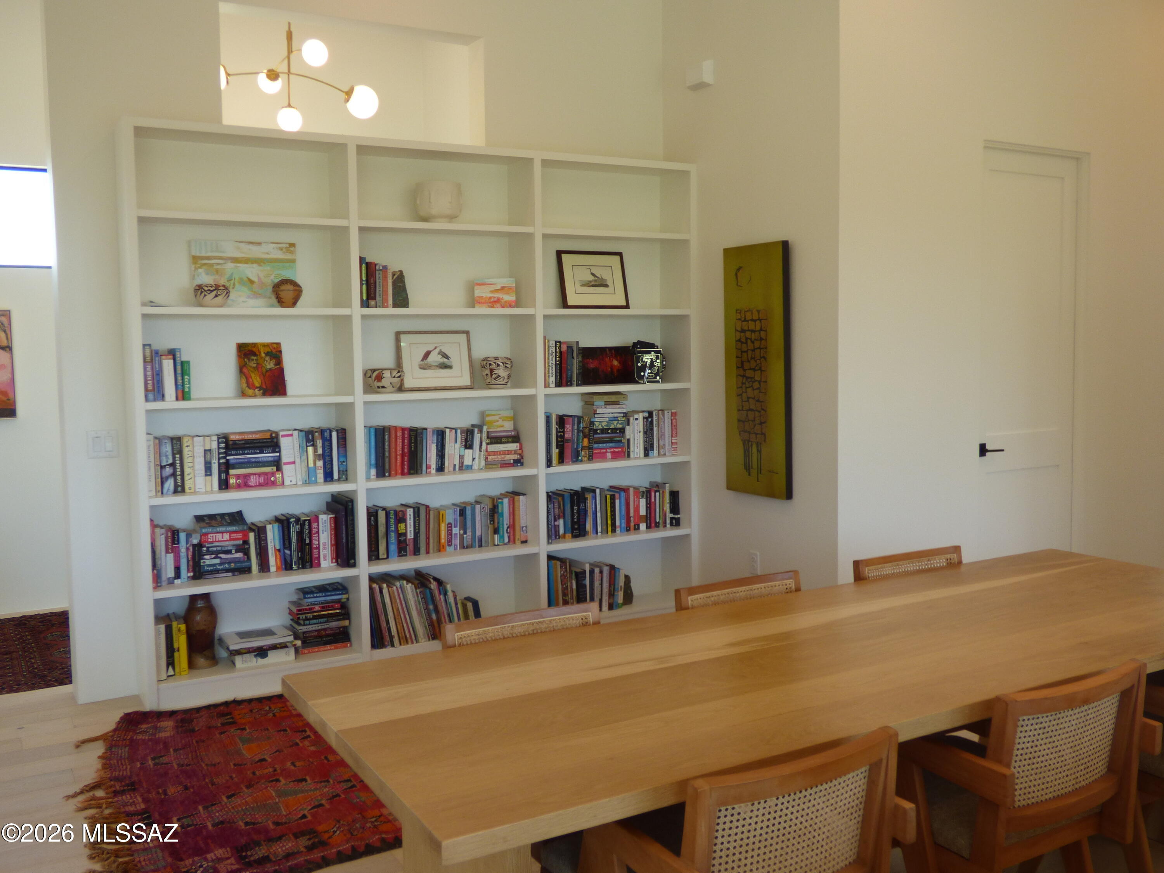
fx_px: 1076
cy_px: 436
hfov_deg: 56.8
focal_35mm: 32
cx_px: 582
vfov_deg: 44.2
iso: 100
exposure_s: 1/60
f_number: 3.3
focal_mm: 5.53
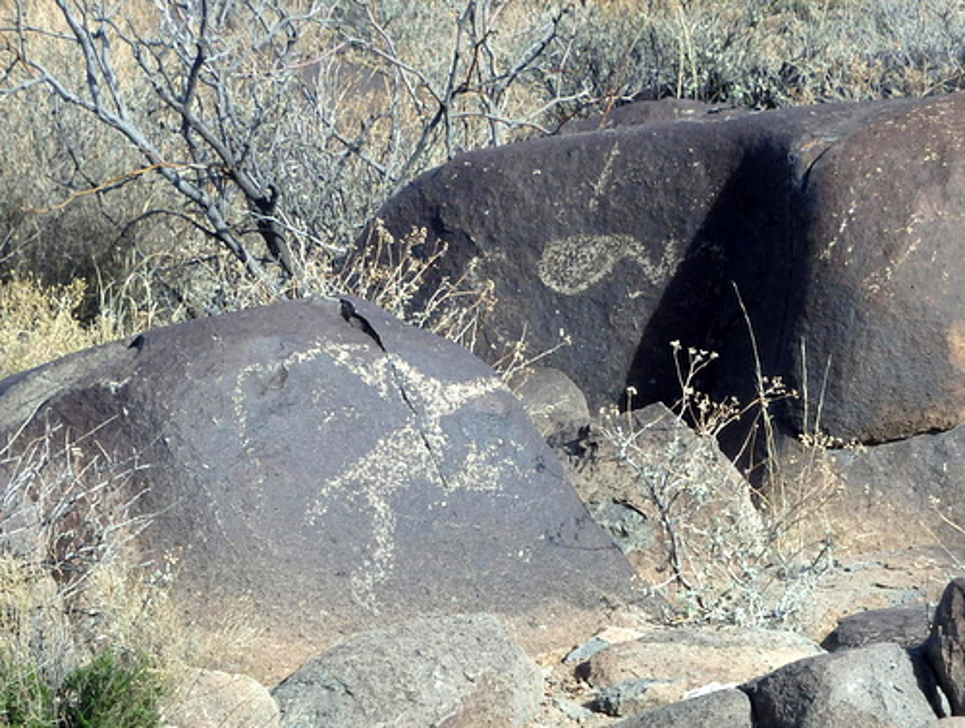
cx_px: 482
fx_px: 3910
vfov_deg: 10.6
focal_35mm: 140
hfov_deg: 14.1
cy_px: 364
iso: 125
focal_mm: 25
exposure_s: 1/250
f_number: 5.9
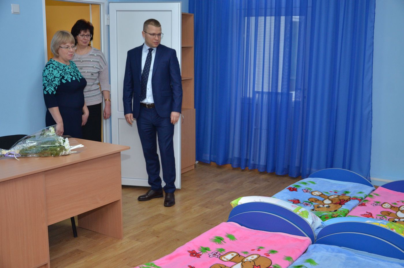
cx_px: 202
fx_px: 470
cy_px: 134
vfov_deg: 31.8
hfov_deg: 46.5
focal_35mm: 42
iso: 800
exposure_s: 1/200
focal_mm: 28
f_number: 4
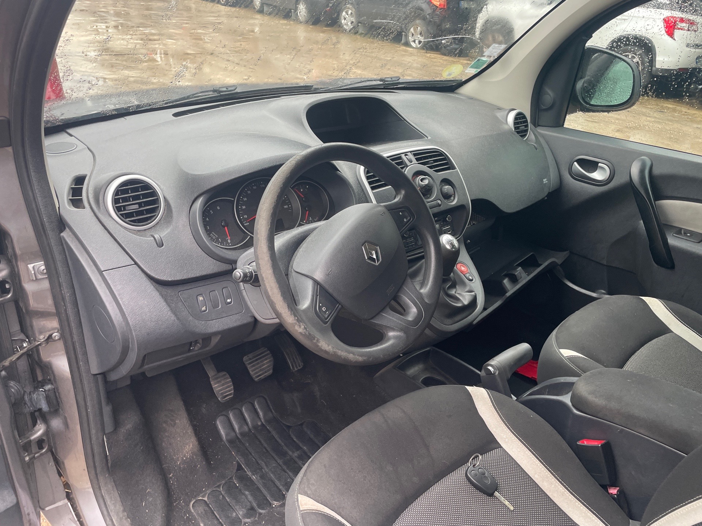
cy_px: 263
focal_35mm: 26
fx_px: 527
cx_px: 351
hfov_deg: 67.3
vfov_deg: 53.1
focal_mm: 4.2
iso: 125
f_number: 1.6
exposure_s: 1/121
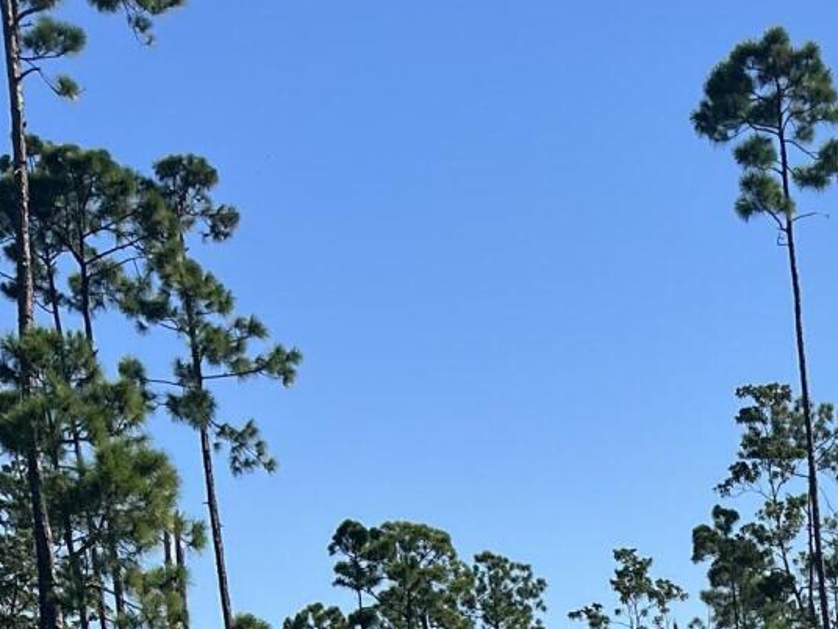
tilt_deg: -16.2
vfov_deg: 12.1
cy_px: 1529
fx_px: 2348
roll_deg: +4.8
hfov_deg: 18.6
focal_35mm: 97
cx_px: 1137
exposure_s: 1/4630
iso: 50
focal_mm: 5.7
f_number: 1.5
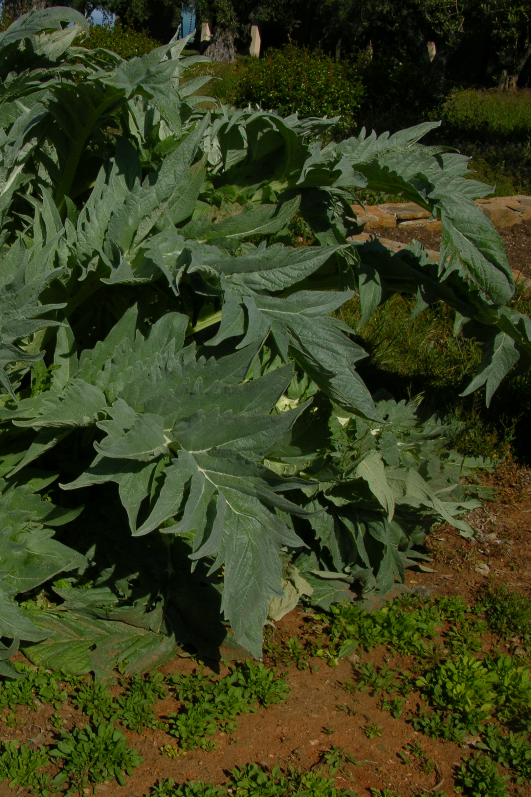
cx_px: 56
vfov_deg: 40.3
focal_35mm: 49
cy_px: 395
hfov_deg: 26.6
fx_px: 1084
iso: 50
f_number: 8
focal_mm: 8.9
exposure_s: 1/261
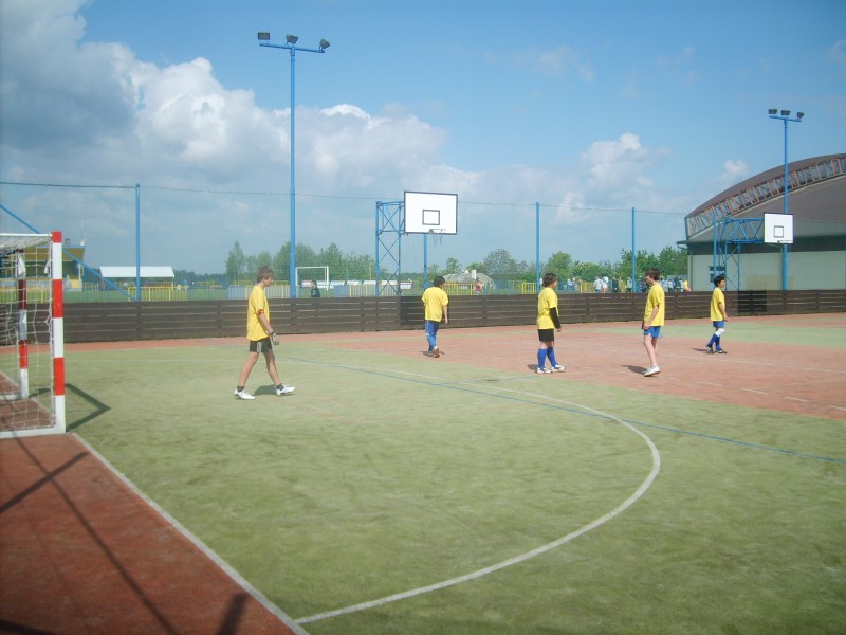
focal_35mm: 35
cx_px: 423
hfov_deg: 52.6
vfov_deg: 40.7
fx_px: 855
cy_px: 318
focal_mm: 5.8
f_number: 7.1
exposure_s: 1/250
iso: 50
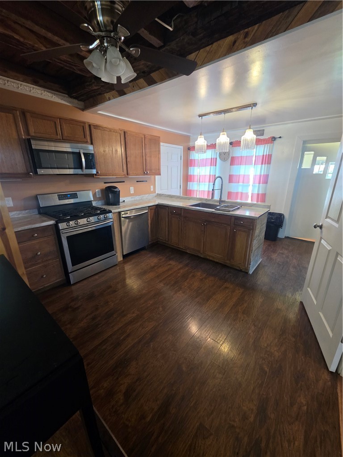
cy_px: 228
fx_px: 172
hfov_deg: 89.9
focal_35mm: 13
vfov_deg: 106.2
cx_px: 172
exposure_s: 1/60
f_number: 1.9
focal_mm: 2.2
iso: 400
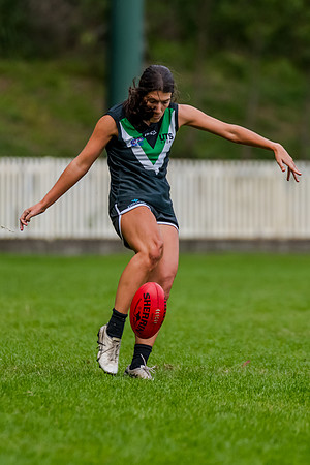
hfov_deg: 2.2
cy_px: 193
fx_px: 8258
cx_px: 142
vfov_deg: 3.2
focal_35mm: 639
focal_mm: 330
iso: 800
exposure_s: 1/2000
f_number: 4
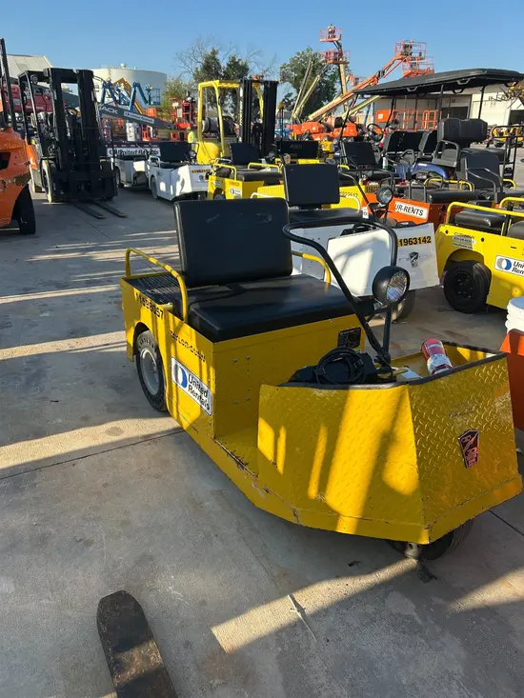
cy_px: 349
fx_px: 525
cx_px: 262
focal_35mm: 26
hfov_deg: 53.1
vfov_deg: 67.3
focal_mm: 5.7
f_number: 1.5
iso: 50
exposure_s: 1/1449
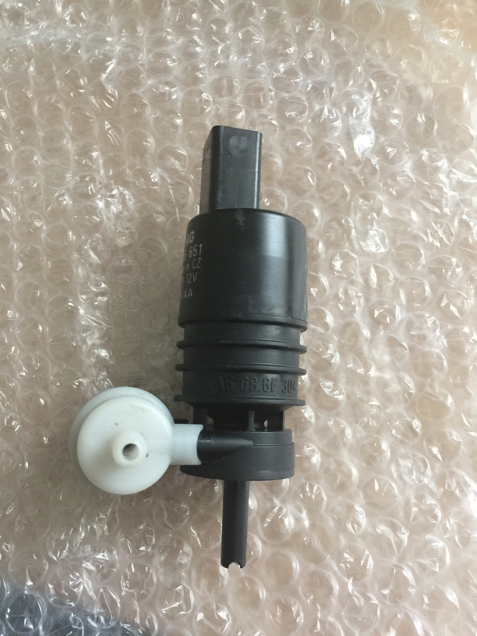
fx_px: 533
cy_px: 318
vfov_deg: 61.7
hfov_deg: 48.2
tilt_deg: -78.9
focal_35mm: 29
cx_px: 238
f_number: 2.2
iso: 100
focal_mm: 4.15
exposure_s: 1/17
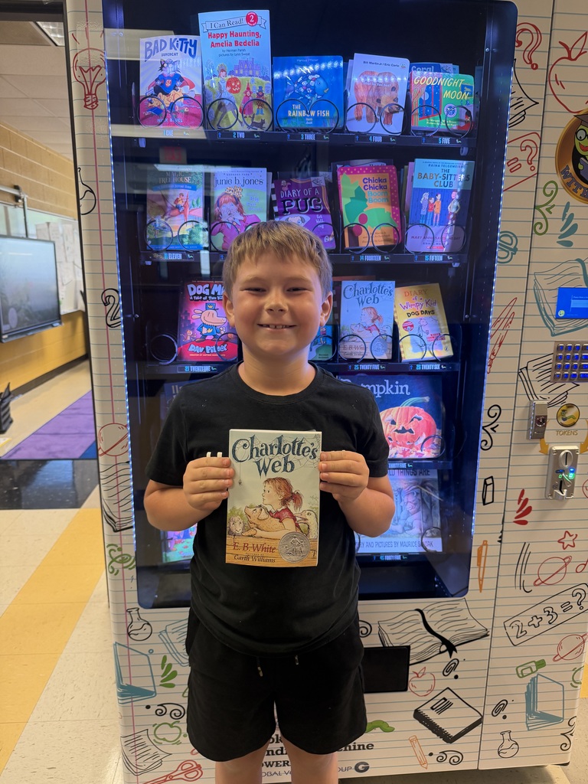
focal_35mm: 24
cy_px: 392
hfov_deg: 56.8
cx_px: 294
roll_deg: -0.2
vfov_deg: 71.6
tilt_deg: -14.0
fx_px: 544
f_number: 1.78
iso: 160
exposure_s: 1/60
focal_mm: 6.76
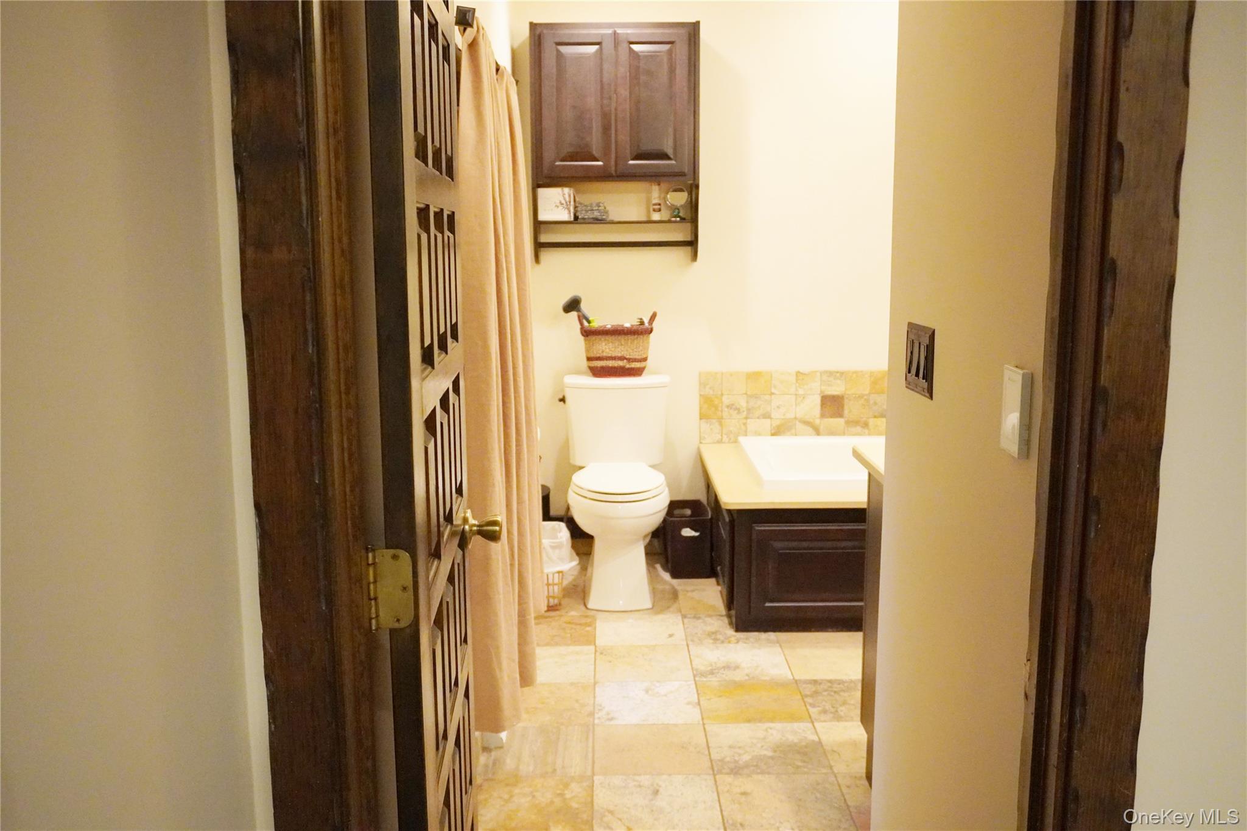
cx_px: 624
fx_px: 1195
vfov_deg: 38.4
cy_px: 416
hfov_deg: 55.1
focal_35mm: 34
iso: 6400
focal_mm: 23
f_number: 4
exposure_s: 1/100
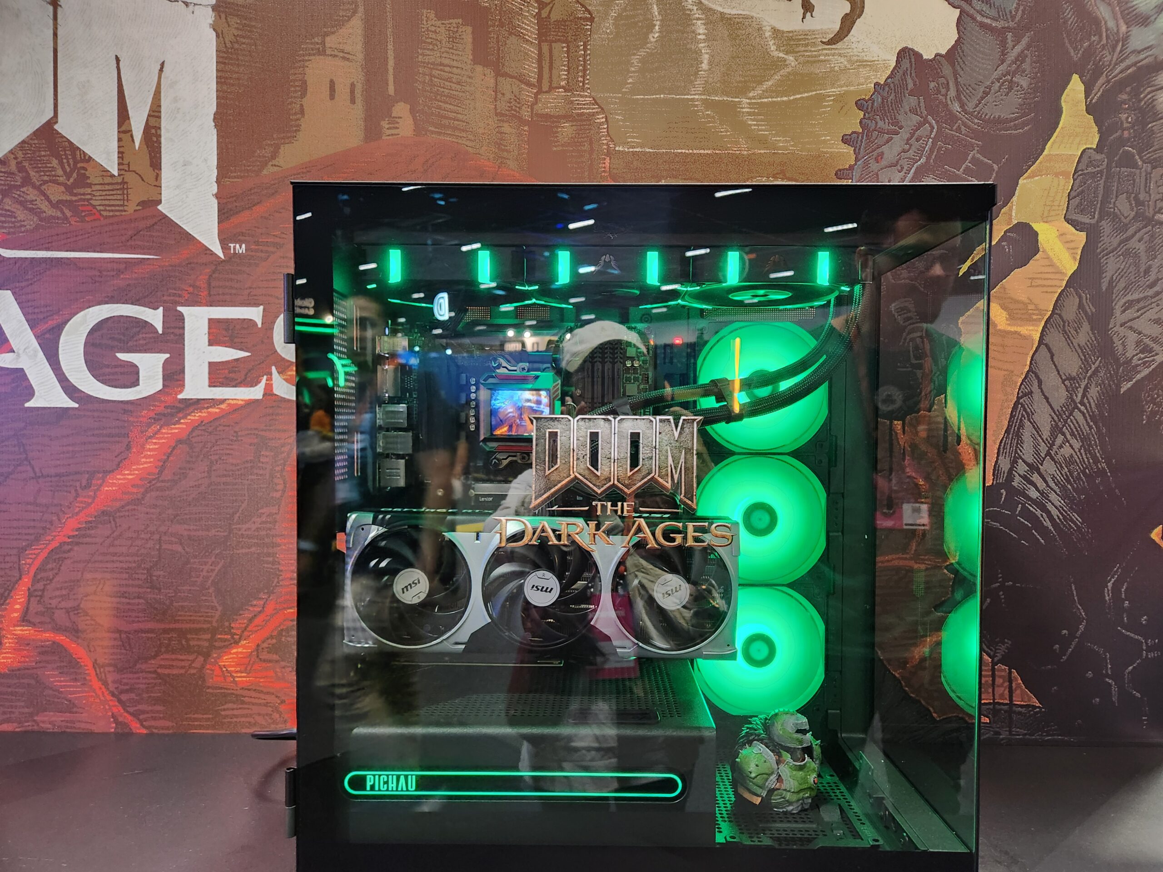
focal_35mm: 23
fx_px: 773
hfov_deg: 73.9
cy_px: 436
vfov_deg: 58.9
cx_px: 582
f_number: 1.8
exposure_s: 1/24
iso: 640
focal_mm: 5.4
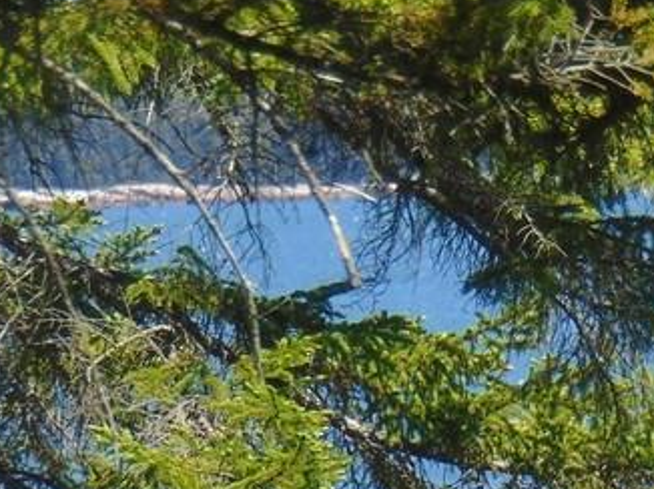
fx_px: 14839
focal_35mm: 786
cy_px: 641
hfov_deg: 2.5
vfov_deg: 1.9
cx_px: 875
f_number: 4.1
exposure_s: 1/320
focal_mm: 44.9
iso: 80
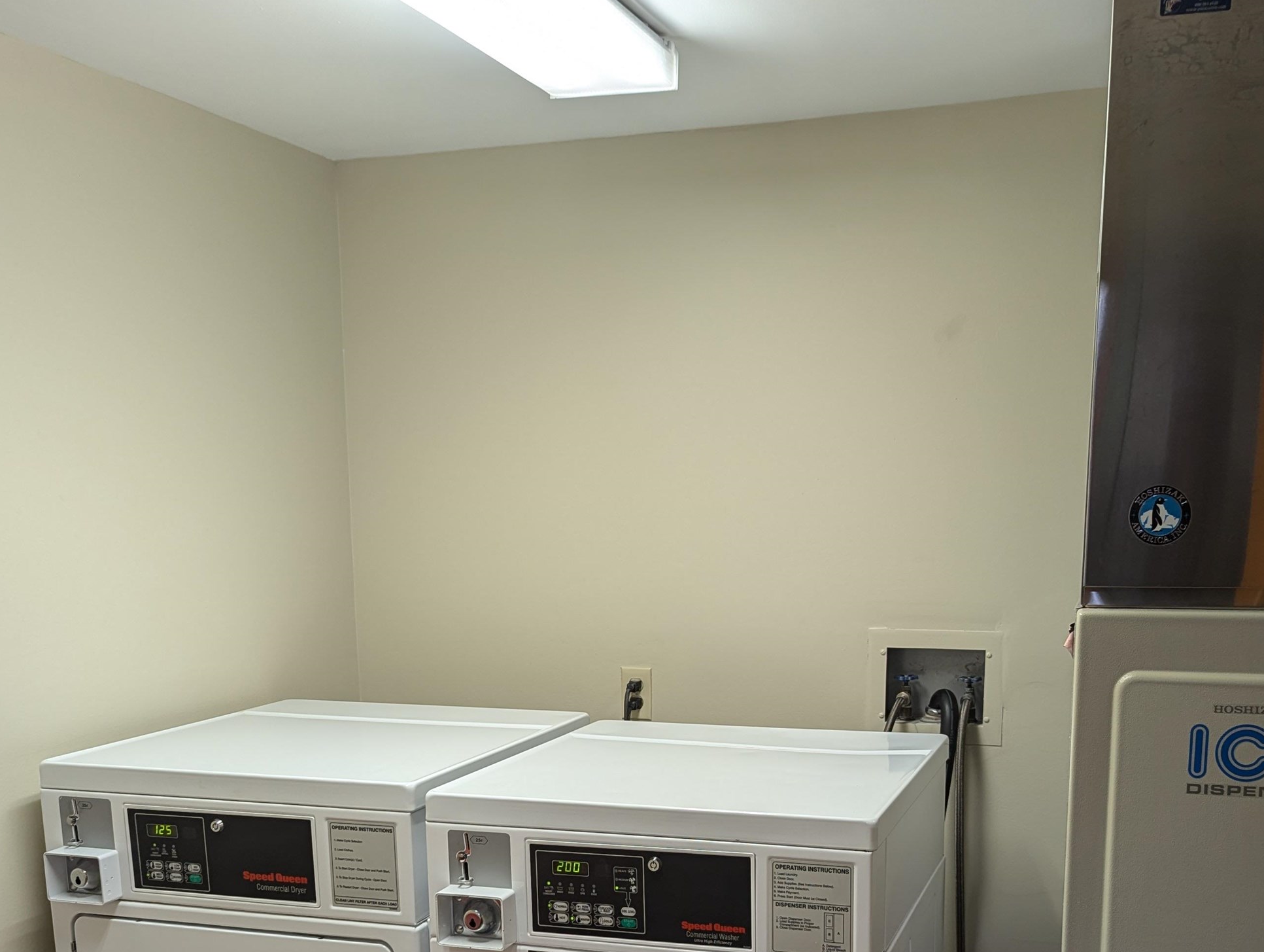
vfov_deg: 36.6
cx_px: 711
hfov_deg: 48.8
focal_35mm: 38
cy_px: 749
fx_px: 1389
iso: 45
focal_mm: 6.81
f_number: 1.85
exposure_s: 1/30
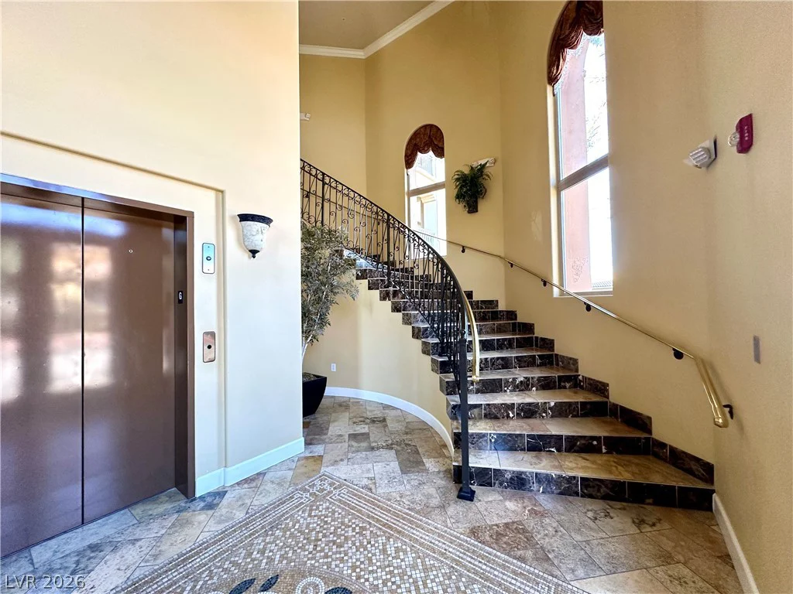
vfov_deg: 85.7
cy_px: 297
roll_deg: +1.4
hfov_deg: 102.1
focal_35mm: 14
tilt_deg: +1.0
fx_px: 321
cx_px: 396
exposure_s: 1/99
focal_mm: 2.22
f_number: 2.2
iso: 200
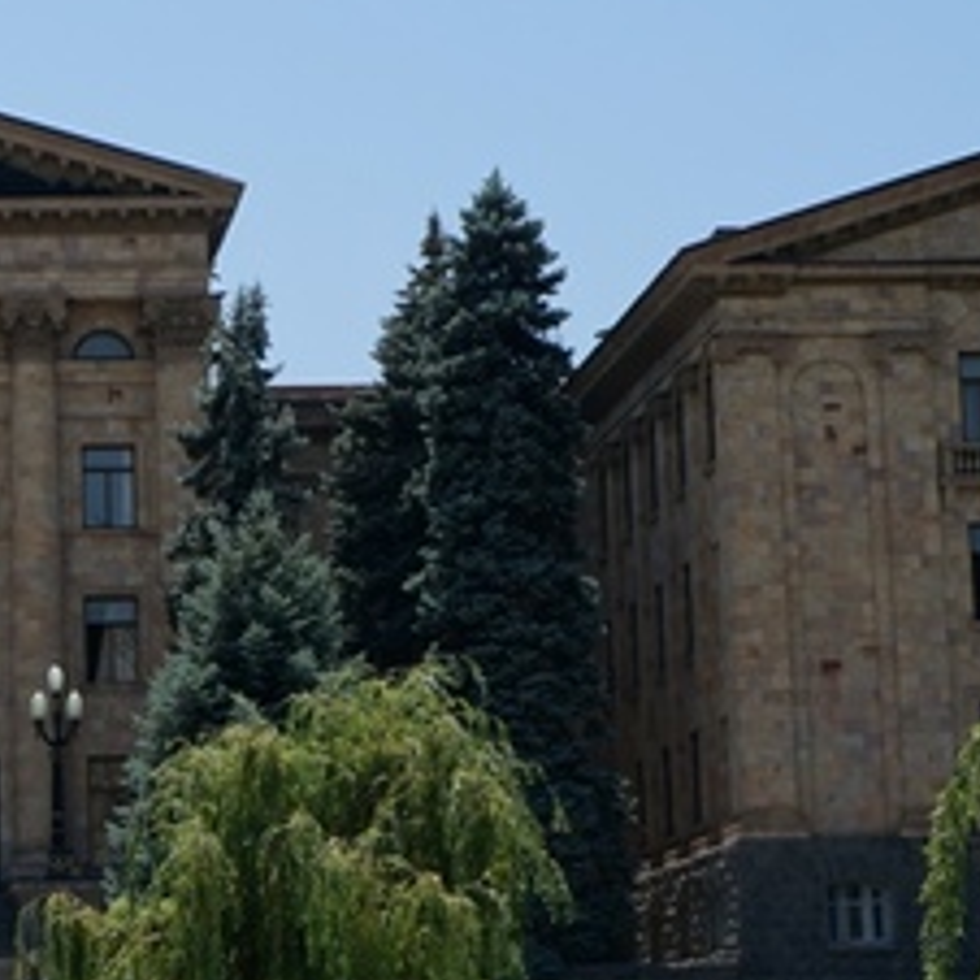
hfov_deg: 13.8
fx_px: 3918
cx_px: -221
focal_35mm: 122
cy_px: 457
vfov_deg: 14.3
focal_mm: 31
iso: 100
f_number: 8
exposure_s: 1/250
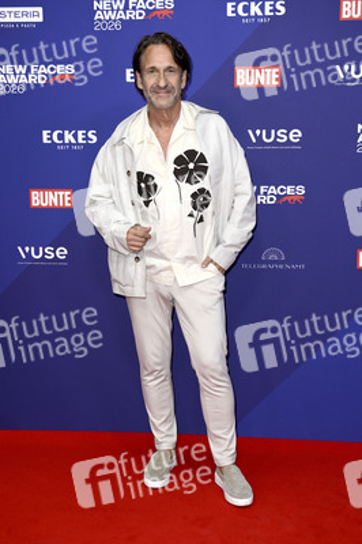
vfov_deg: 35.7
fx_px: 846
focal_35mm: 56
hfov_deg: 24.2
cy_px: 272
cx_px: 181
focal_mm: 56
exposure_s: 1/250
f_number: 5.6
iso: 400
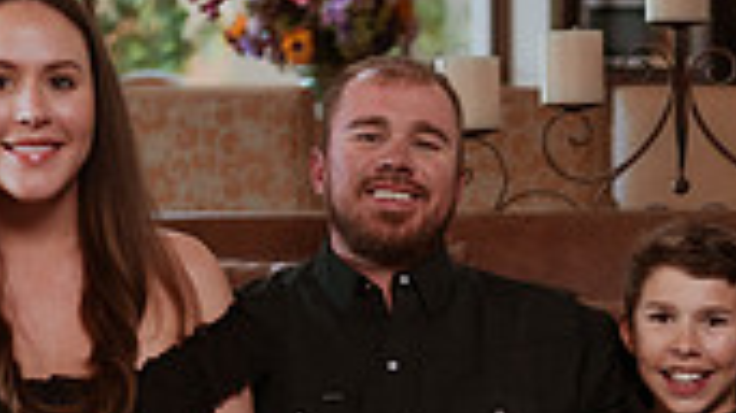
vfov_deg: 9.0
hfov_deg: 16.2
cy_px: 631
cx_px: 639
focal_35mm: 131
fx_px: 2555
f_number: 1.8
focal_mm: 35
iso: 160
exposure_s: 1/100
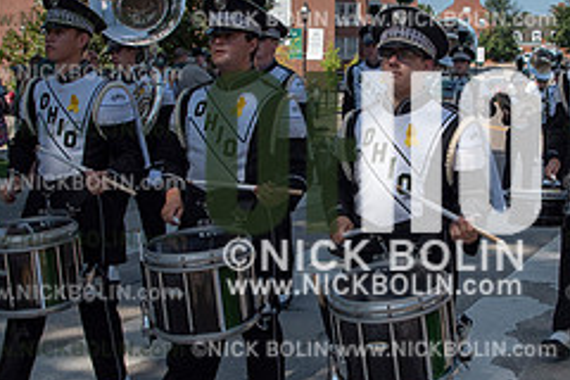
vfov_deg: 23.4
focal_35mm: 58
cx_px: 373
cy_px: 184
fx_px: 918
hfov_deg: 34.2
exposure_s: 1/4000
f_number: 5
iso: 400
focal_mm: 24
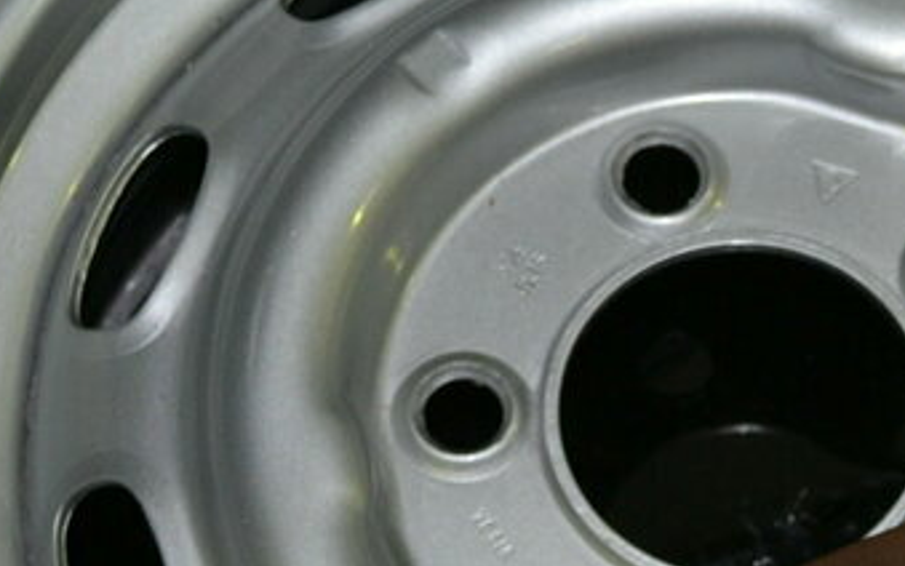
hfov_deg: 11.8
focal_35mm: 173
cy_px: 889
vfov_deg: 7.4
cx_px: 1137
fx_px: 4268
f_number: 4.8
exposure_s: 1/60
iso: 500
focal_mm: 32
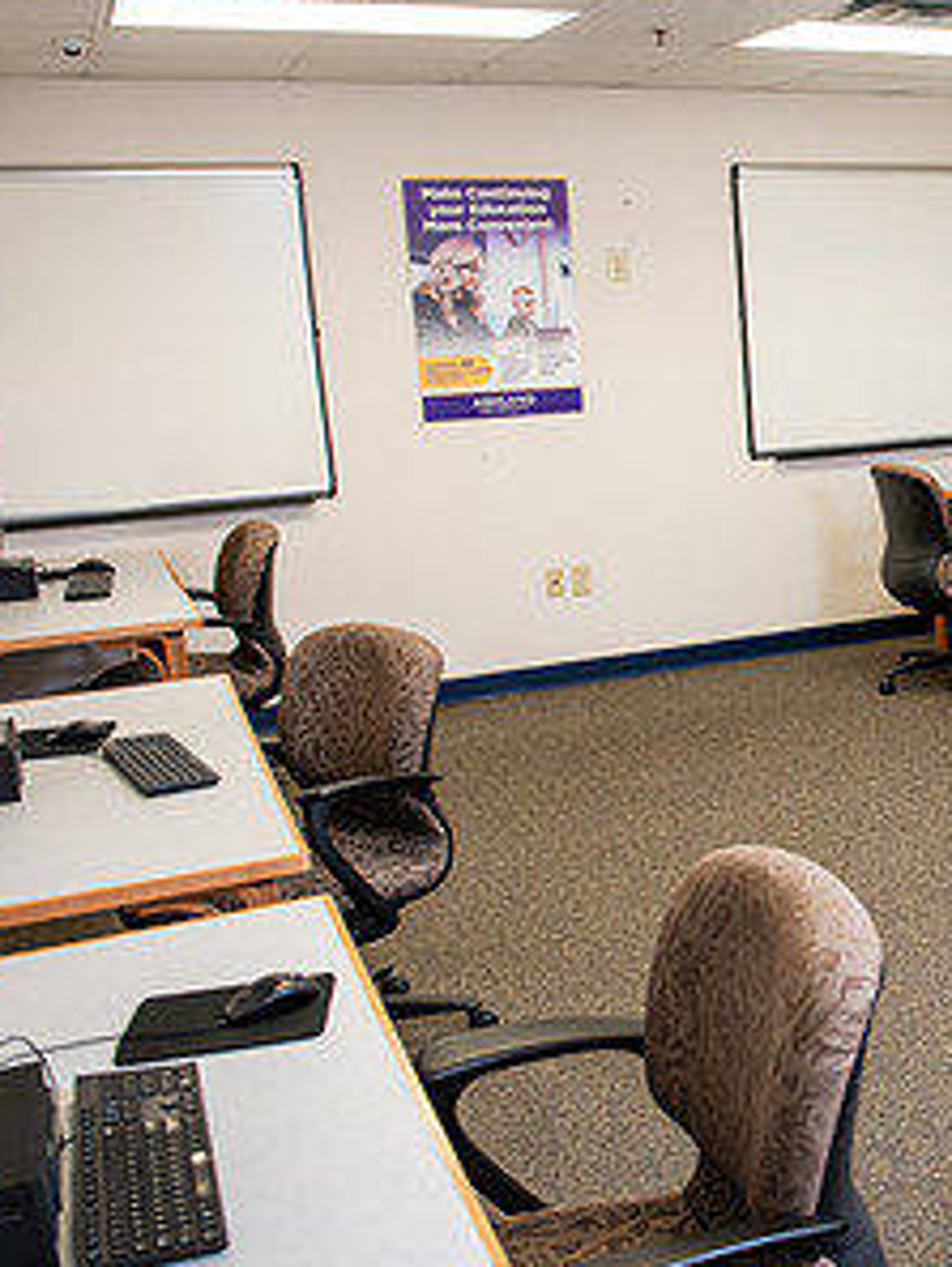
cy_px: 591
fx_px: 1649
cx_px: 1072
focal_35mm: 45
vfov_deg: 42.0
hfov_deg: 28.9
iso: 800
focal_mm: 24
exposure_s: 1/160
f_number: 3.5
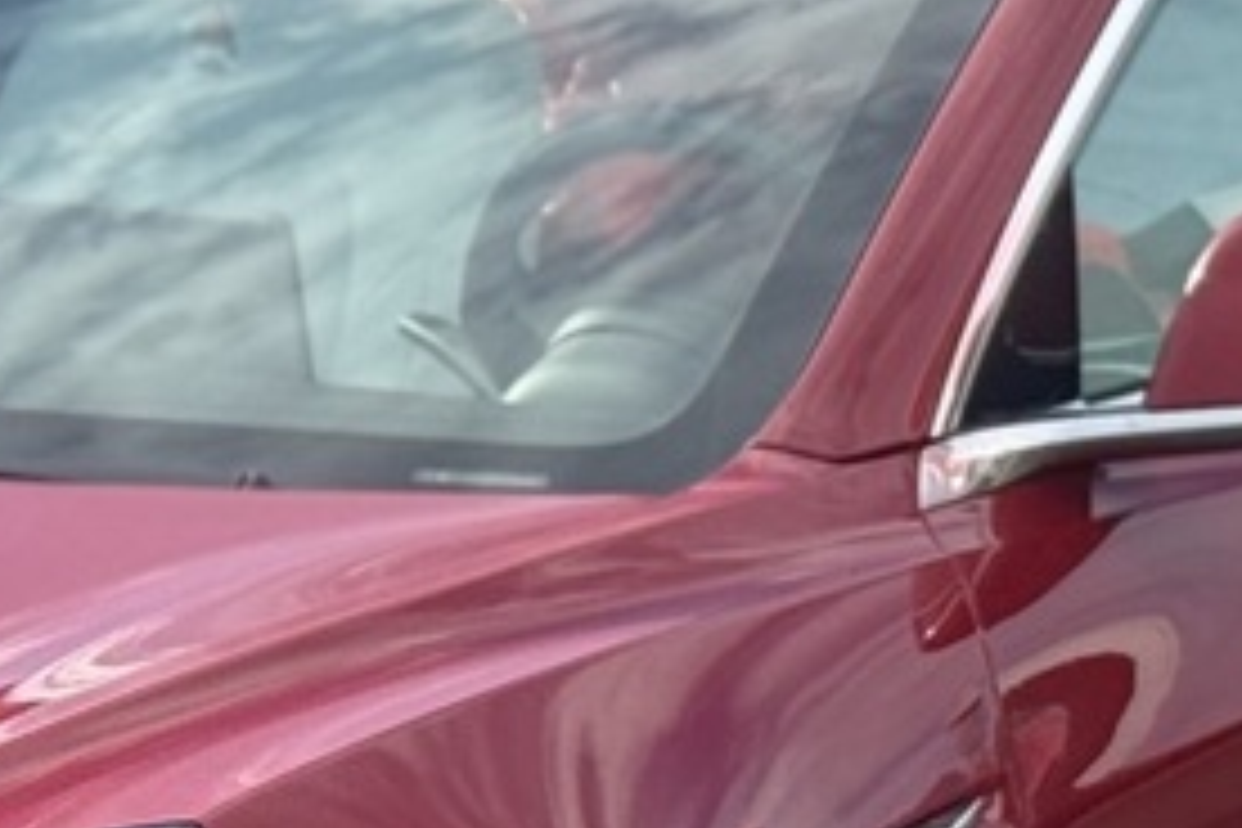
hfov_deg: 7.9
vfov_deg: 5.2
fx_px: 8969
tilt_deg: -11.6
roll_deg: -1.3
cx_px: 148
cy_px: 1197
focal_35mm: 260
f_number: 1.78
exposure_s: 1/2976
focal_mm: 6.76
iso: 100
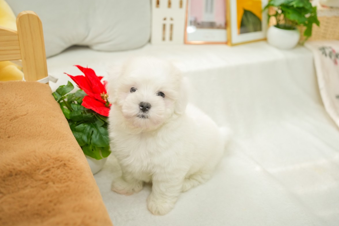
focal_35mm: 38
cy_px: 114
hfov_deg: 50.7
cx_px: 161
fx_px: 358
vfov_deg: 35.1
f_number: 3.5
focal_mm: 35
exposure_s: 1/320
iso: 1250
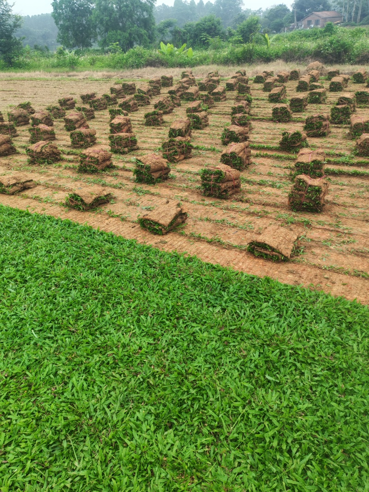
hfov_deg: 51.3
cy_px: 246
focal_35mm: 27
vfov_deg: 65.3
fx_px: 384
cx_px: 184
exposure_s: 1/238
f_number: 1.95
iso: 50
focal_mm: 5.52
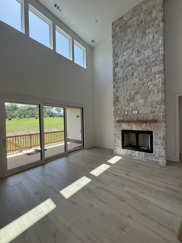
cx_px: 91
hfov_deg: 85.7
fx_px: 98
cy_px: 122
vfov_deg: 102.1
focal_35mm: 14
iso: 40
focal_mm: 2.22
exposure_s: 1/212
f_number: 2.2
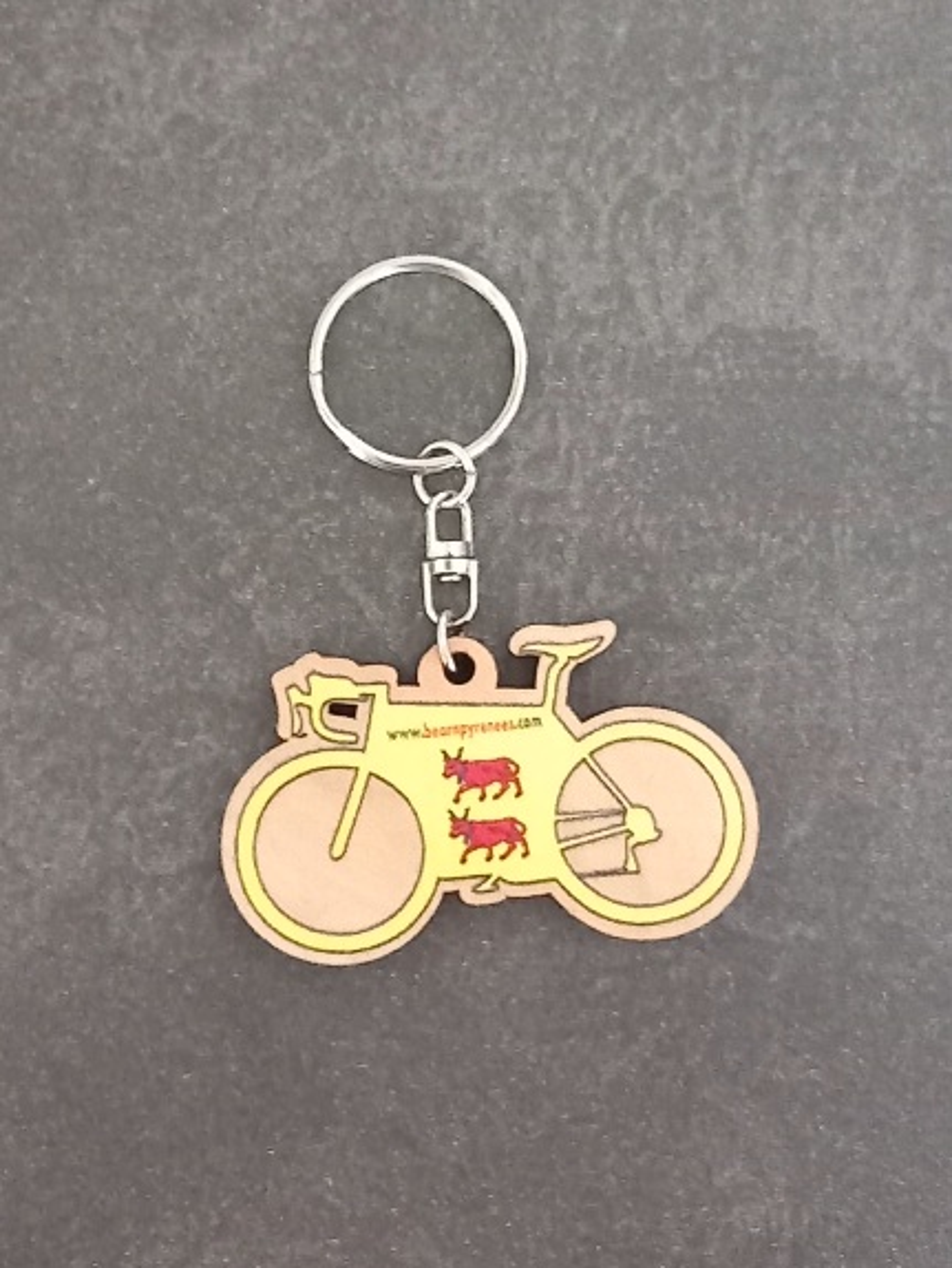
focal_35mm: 27
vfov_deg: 65.3
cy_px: 634
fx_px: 989
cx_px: 476
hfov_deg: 51.4
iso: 1250
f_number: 1.8
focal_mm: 4
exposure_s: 1/14
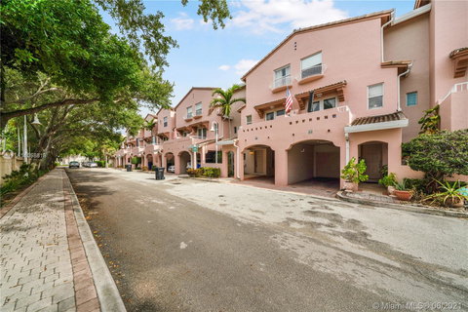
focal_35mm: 12
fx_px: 156
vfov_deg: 90.0
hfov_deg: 112.6
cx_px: 234
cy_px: 156
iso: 100
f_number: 11
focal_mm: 12
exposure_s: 1/125
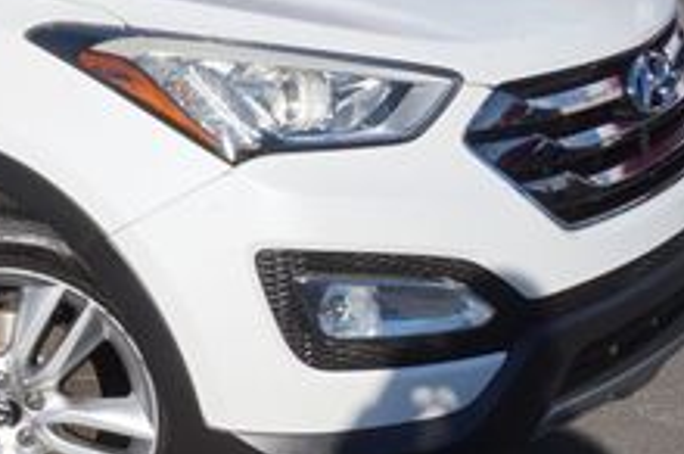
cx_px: -146
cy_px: 84
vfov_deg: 13.5
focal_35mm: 100
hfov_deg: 19.2
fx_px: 1906
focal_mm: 23
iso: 100
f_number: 13
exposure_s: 1/125
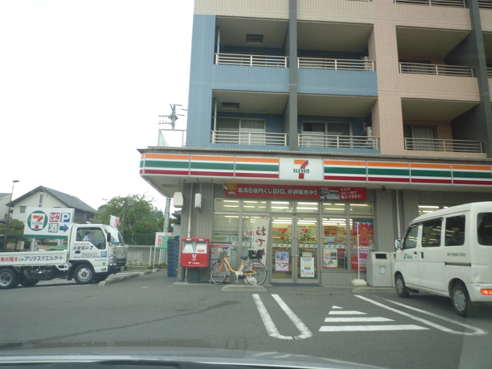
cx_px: 246
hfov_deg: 69.4
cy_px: 184
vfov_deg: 54.9
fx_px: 355
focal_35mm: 25
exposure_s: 1/50
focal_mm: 4.4
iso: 80
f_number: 2.8
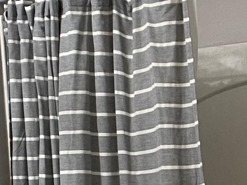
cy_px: 267
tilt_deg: -5.1
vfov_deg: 10.1
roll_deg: +3.4
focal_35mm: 143
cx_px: 163
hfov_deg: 13.8
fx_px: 1020
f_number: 1.6
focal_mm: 5.1
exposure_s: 1/60
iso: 80
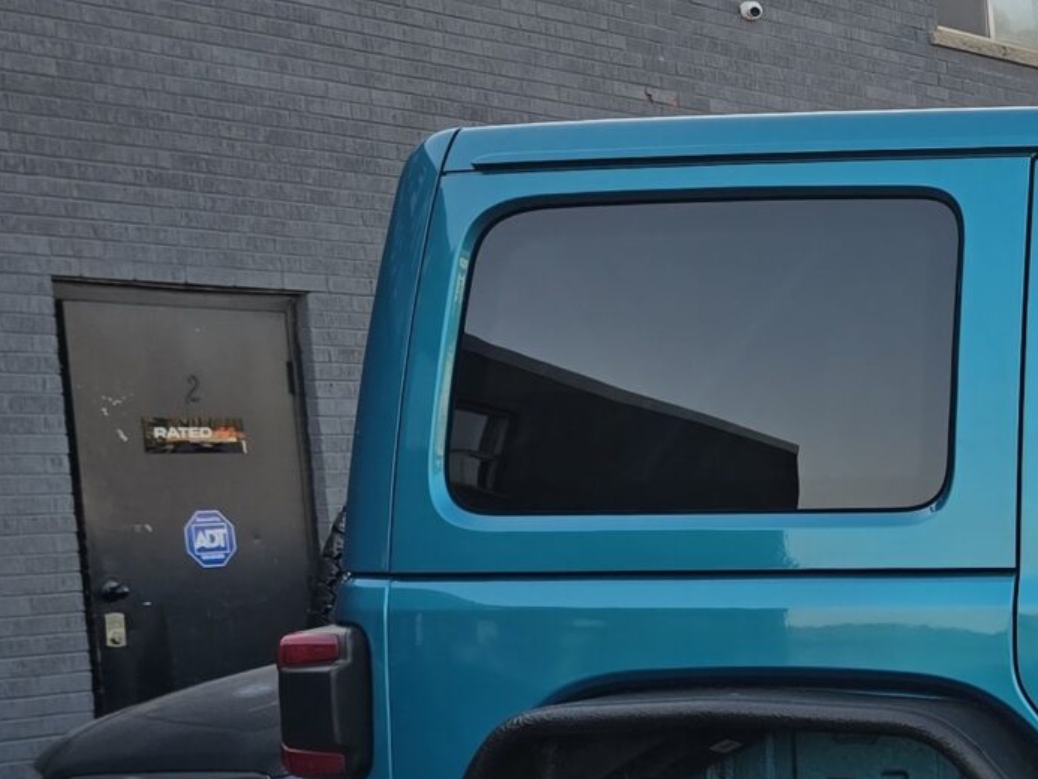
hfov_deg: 18.5
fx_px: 2549
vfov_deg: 17.1
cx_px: 1812
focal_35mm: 85
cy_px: 695
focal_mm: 6.3
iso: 12
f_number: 1.7
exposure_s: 1/323
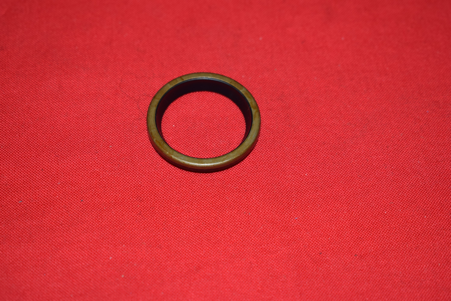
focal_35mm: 82
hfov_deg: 24.6
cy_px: 150
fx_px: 1034
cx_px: 226
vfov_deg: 16.6
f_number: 5.6
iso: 400
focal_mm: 55
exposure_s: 1/200
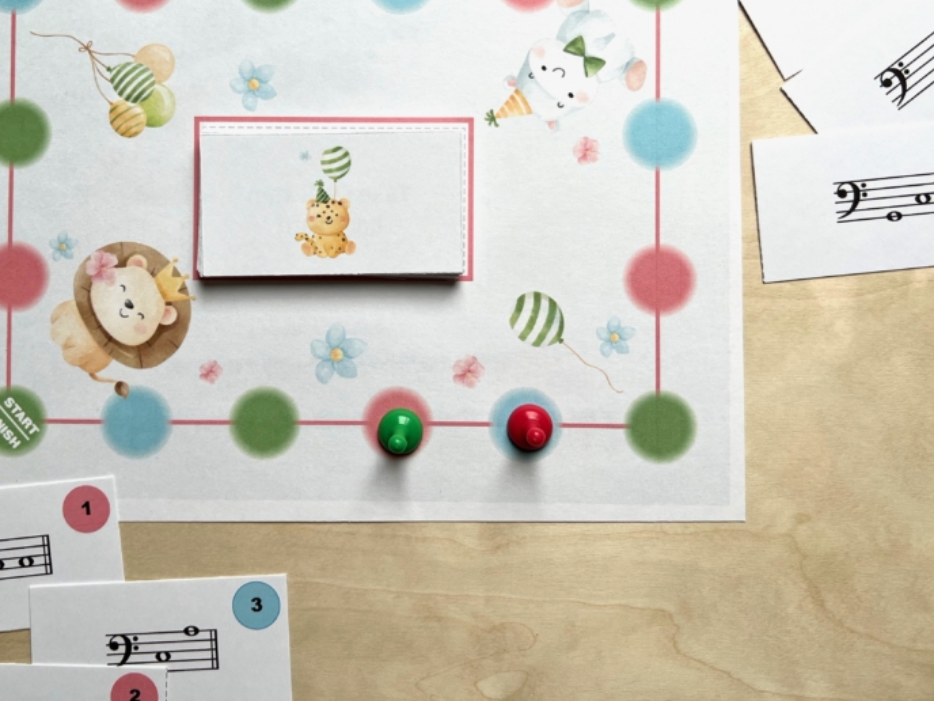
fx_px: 917
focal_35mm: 34
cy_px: 248
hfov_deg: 53.9
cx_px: 418
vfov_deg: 41.4
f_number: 1.5
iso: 50
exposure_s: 1/163
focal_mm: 5.7
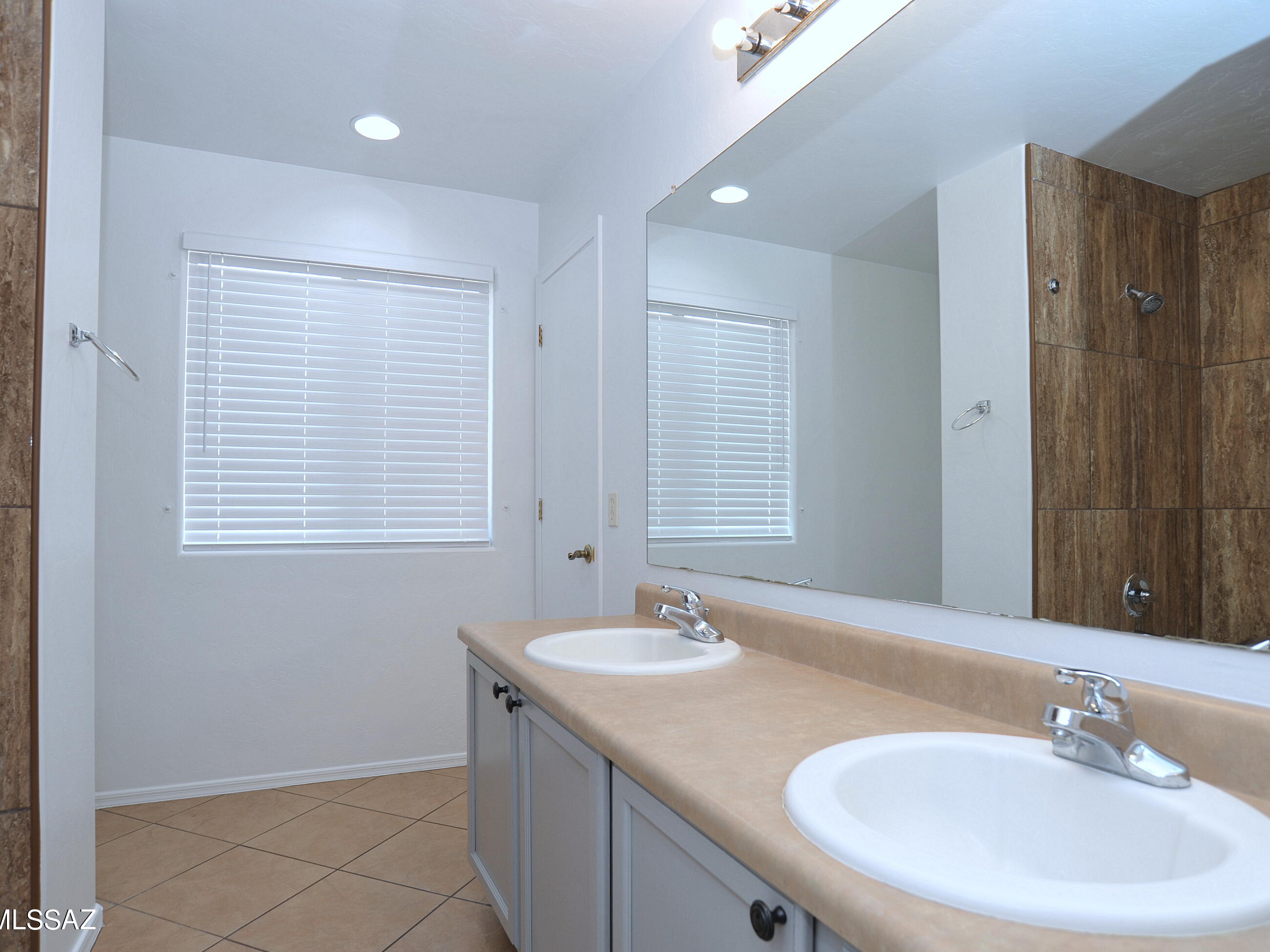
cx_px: 632
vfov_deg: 66.0
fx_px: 734
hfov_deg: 81.7
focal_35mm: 20
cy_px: 476
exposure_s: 1/30
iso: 200
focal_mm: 18
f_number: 6.3
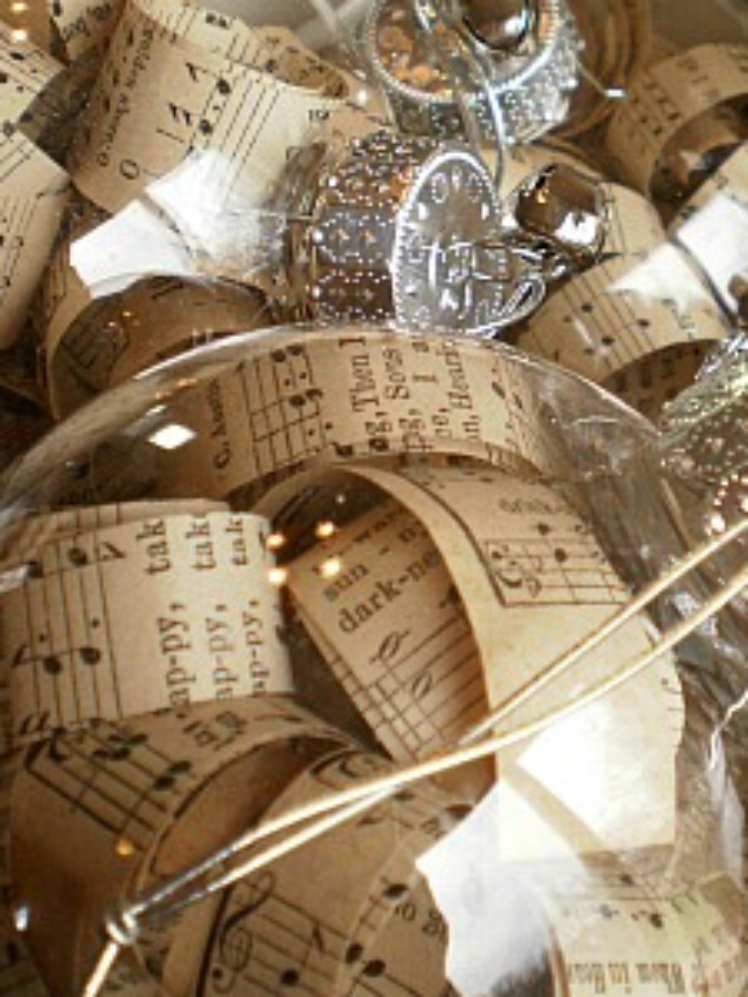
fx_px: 2017
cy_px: 326
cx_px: 567
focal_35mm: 70
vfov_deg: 27.6
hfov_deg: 20.8
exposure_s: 1/40
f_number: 3.5
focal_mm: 7.4
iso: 100
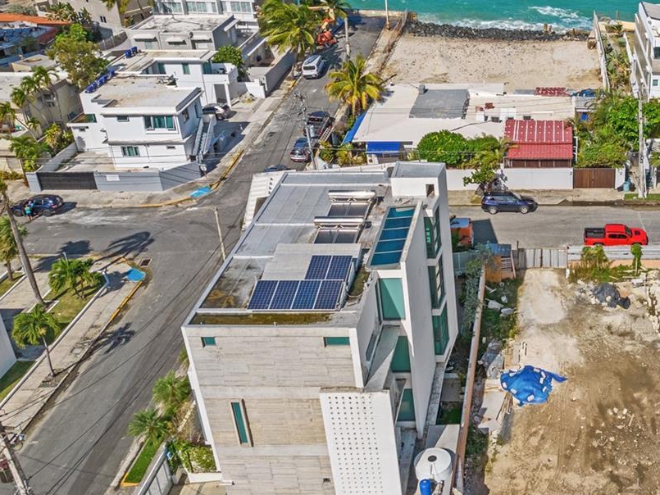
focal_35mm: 42
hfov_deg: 41.9
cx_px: 567
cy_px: 182
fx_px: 801
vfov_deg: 34.2
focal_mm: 8.38
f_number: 2.8
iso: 100
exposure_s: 1/500
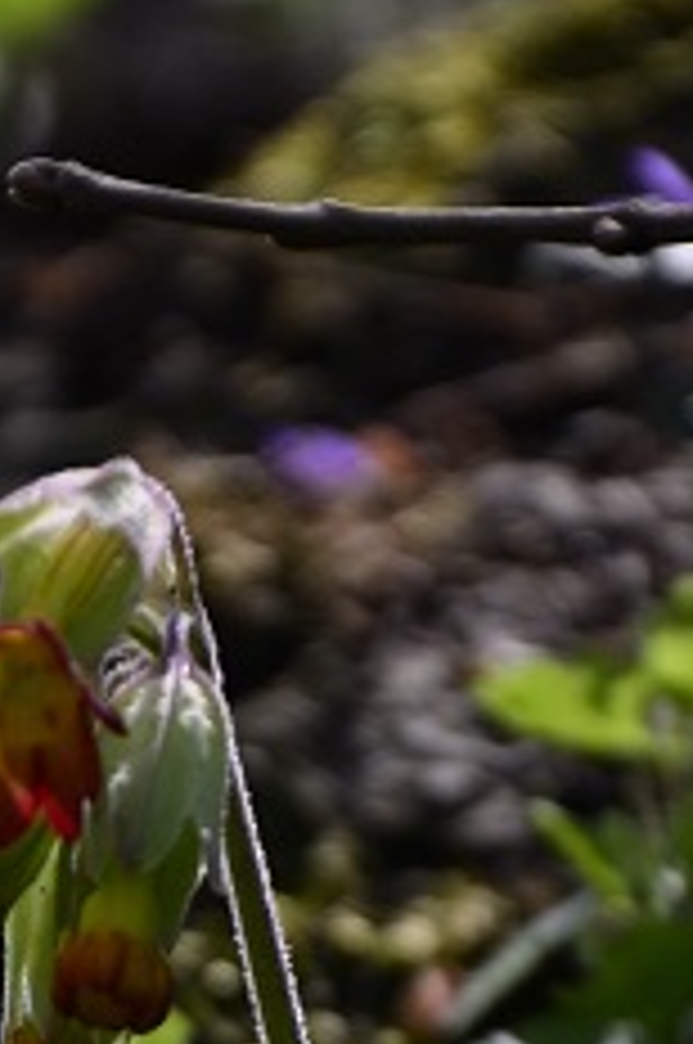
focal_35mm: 694
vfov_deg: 3.0
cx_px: 9
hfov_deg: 2.0
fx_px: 20104
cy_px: 1544
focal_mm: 105
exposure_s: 1/800
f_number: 5.6
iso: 250
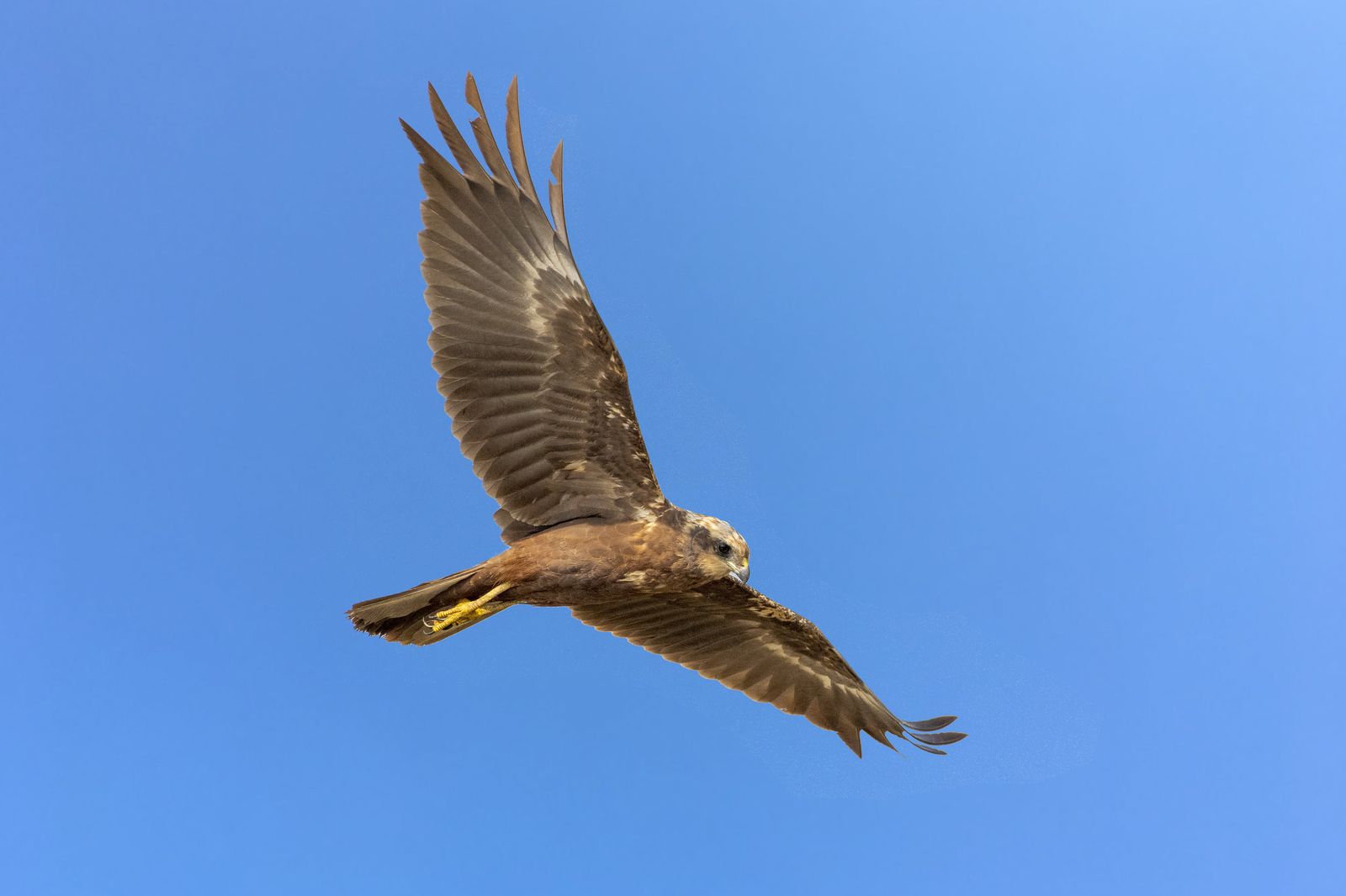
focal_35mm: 750
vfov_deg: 1.8
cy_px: 448
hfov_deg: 2.8
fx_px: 28034
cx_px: 673
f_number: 7.1
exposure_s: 1/4000
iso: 800
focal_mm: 500
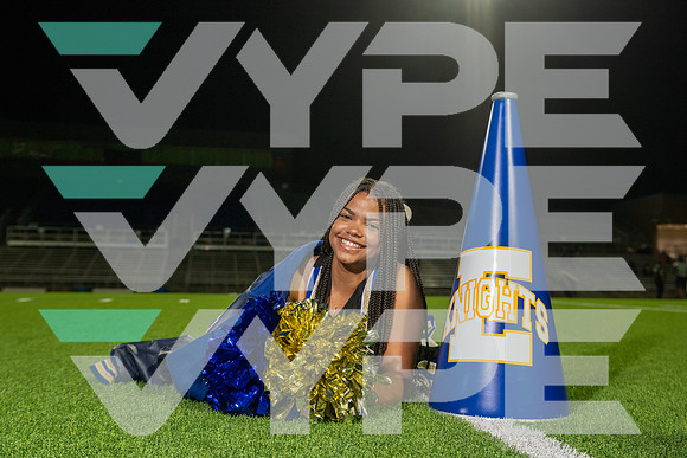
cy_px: 229
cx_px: 344
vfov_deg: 30.5
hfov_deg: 44.5
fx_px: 840
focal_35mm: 44
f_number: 4.5
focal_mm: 44
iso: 1000
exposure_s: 1/200
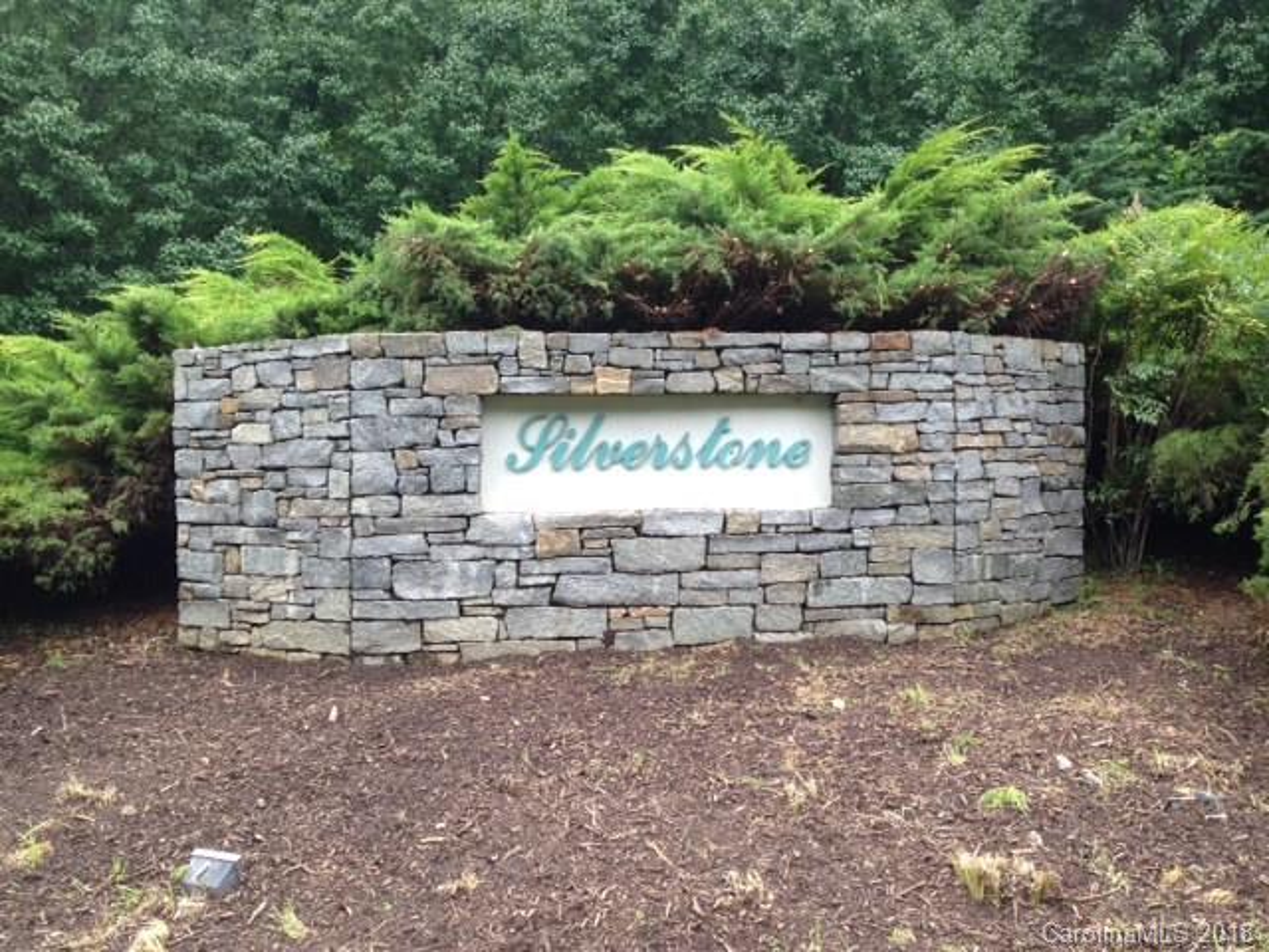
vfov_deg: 42.9
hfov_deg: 55.4
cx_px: 634
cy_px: 476
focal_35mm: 33
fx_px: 1210
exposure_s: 1/284
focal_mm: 4.13
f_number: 2.4
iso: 50
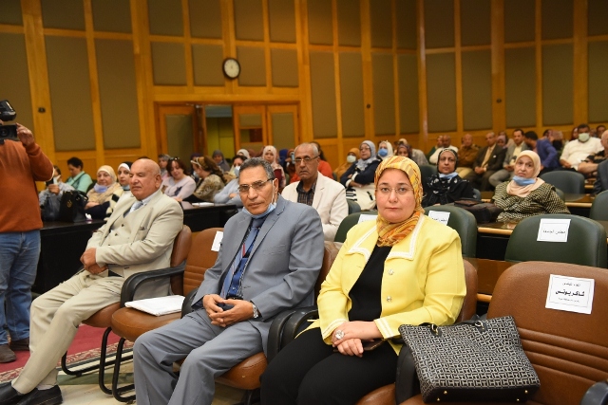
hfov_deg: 44.5
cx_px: 304
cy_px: 202
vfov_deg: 30.5
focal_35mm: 44
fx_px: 743
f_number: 4.5
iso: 2500
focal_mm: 44
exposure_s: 1/125
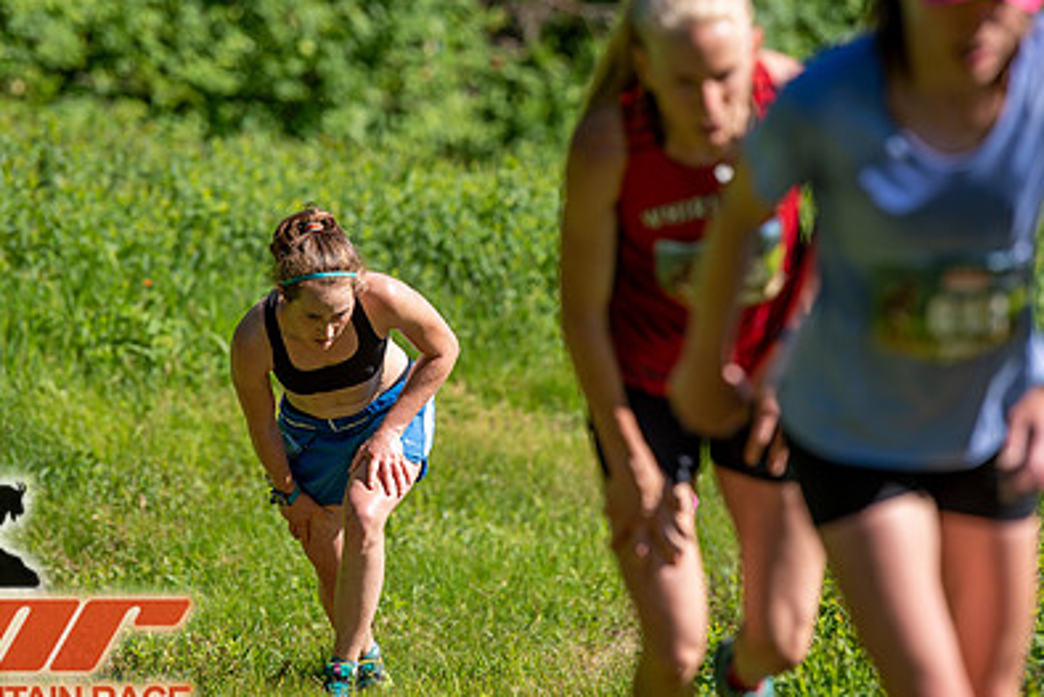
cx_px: 511
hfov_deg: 7.6
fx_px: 7890
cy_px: 269
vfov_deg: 5.1
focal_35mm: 272
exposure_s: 1/800
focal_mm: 185
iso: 100
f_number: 3.5
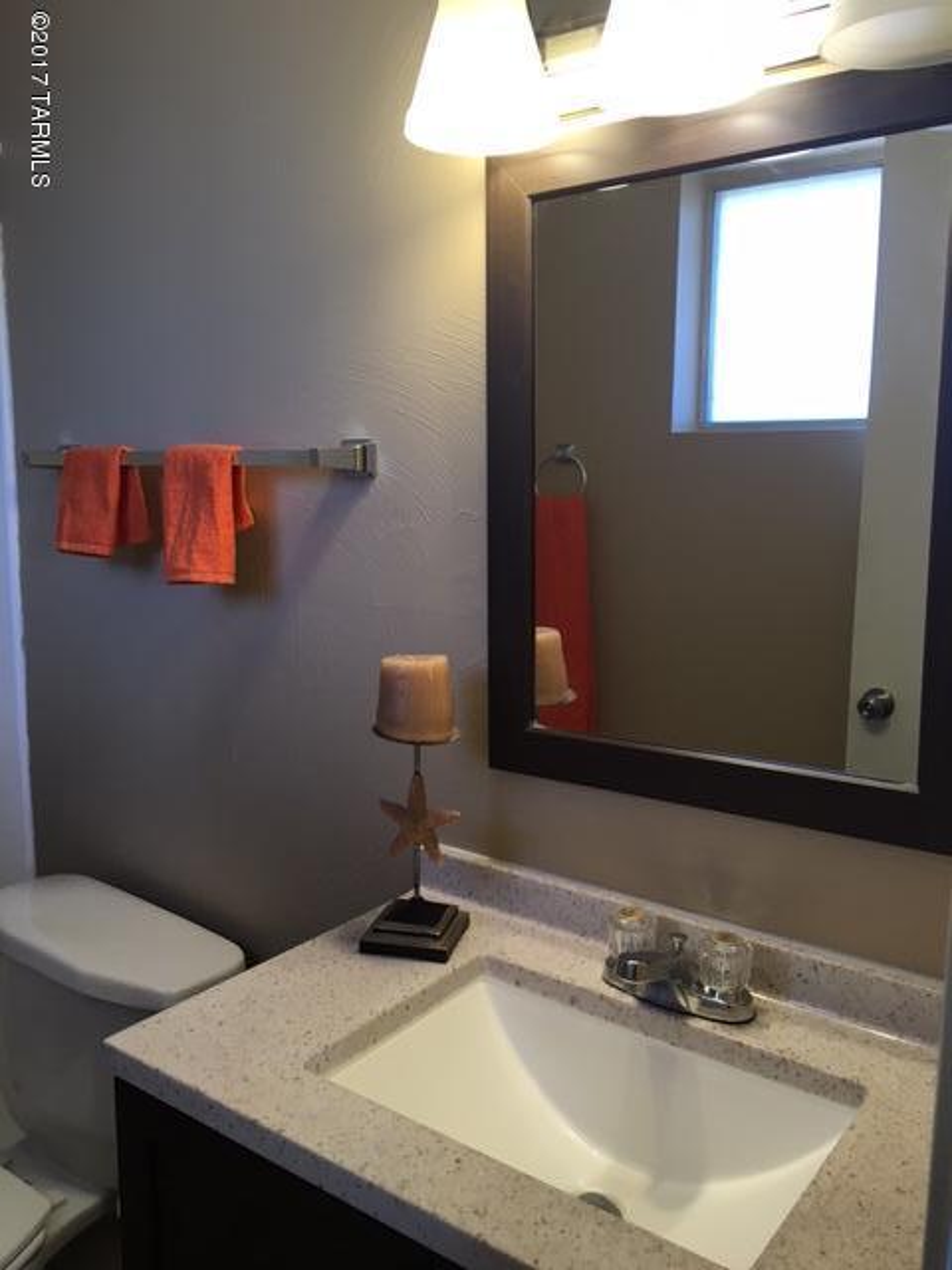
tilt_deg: -8.7
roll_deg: -0.6
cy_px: 635
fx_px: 1063
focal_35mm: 29
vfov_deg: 61.7
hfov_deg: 48.2
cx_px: 476
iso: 25
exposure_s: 1/40
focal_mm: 4.15
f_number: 2.2
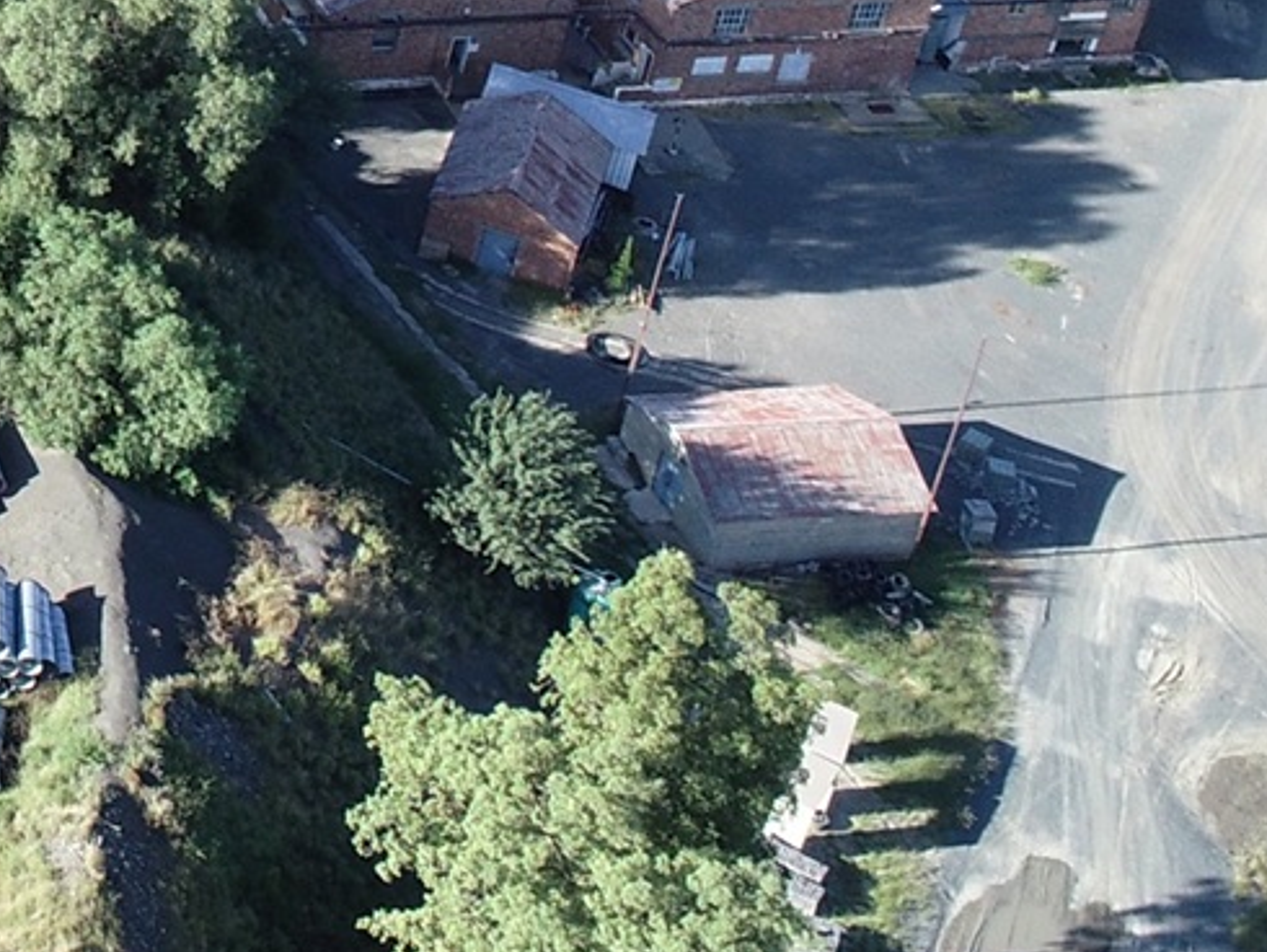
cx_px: -1184
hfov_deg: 15.6
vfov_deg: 13.3
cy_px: -601
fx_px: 3772
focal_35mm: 103
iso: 100
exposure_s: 1/200
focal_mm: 8.8
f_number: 5
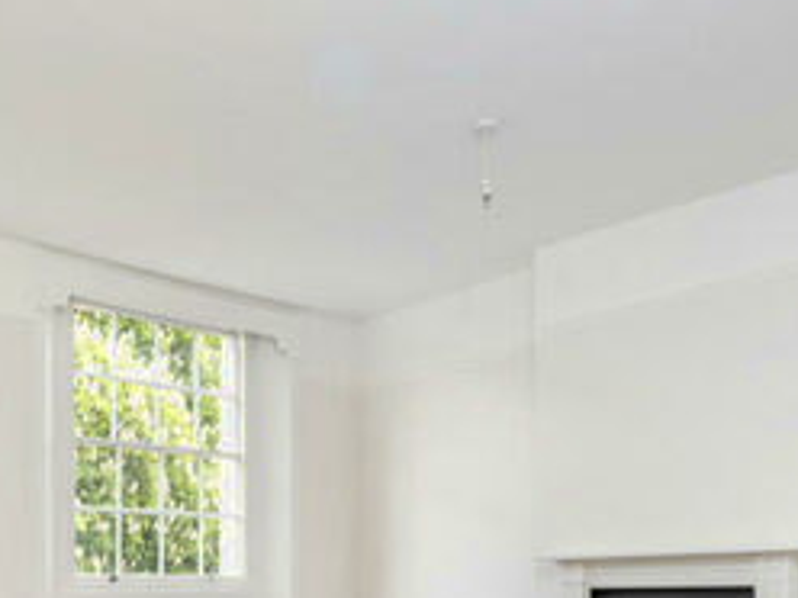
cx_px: 267
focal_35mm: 38
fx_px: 876
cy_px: 675
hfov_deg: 48.2
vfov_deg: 32.6
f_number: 8
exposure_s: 1/25
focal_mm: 14
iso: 200
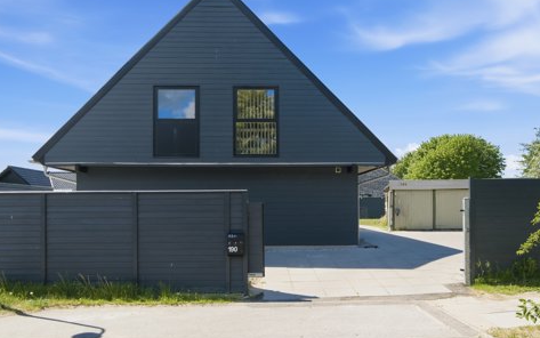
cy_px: 170
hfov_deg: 61.2
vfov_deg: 40.6
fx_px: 456
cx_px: 268
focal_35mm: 31
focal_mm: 20
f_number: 8
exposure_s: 1/320
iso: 200
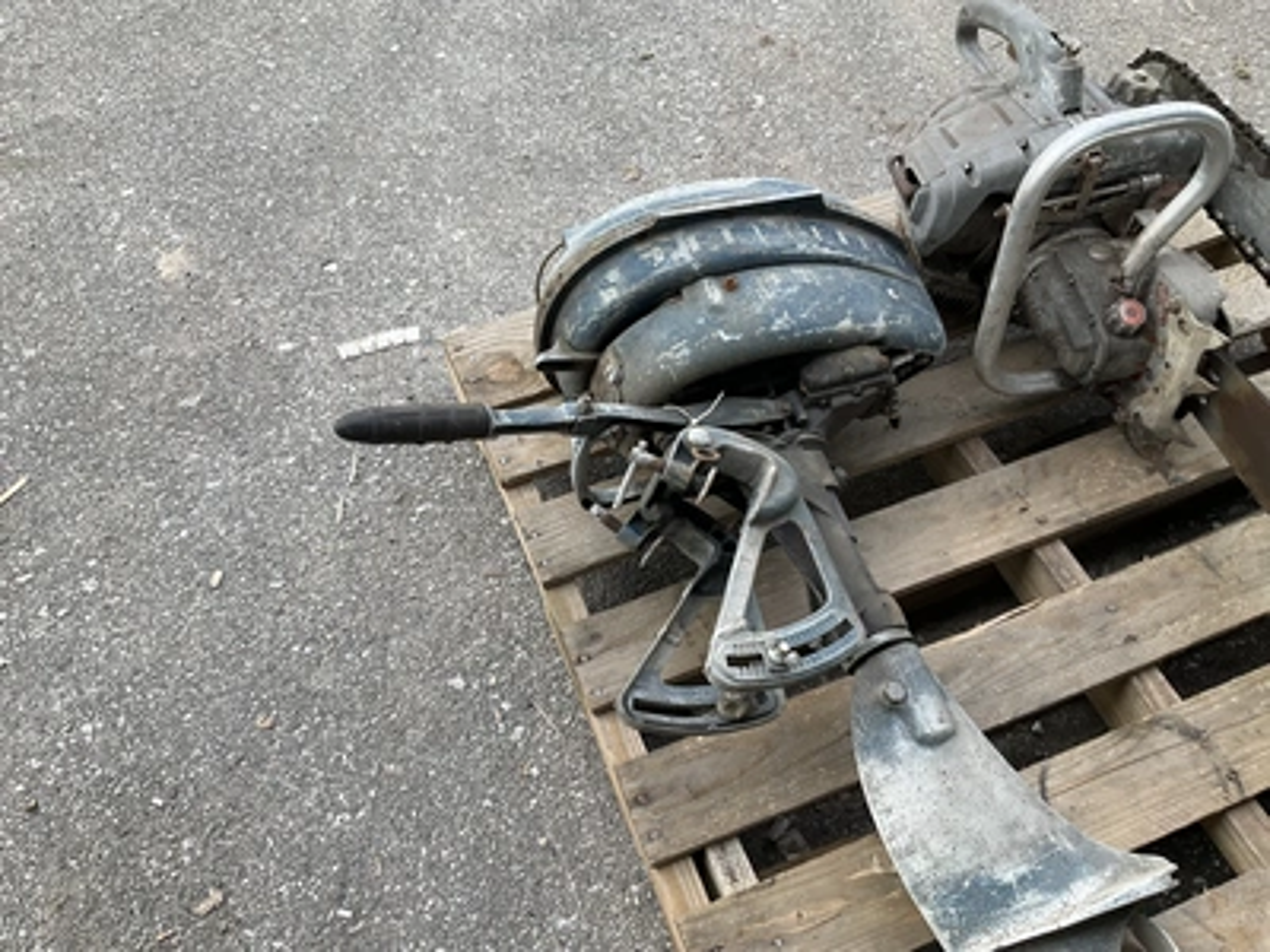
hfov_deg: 61.7
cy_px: 476
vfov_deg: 48.2
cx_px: 635
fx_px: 1064
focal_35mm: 29
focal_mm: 3
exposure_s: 1/125
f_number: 1.8
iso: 16
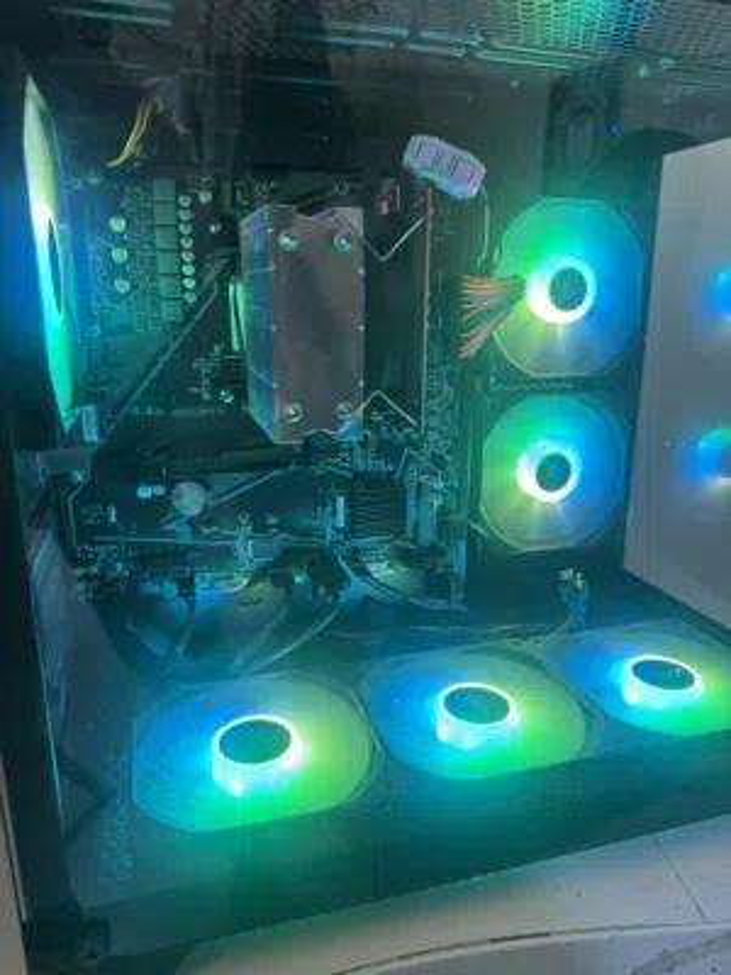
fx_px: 676
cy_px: 488
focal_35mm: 24
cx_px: 366
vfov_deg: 71.6
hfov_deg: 56.8
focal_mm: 6.76
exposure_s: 1/60
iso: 400
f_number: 1.78
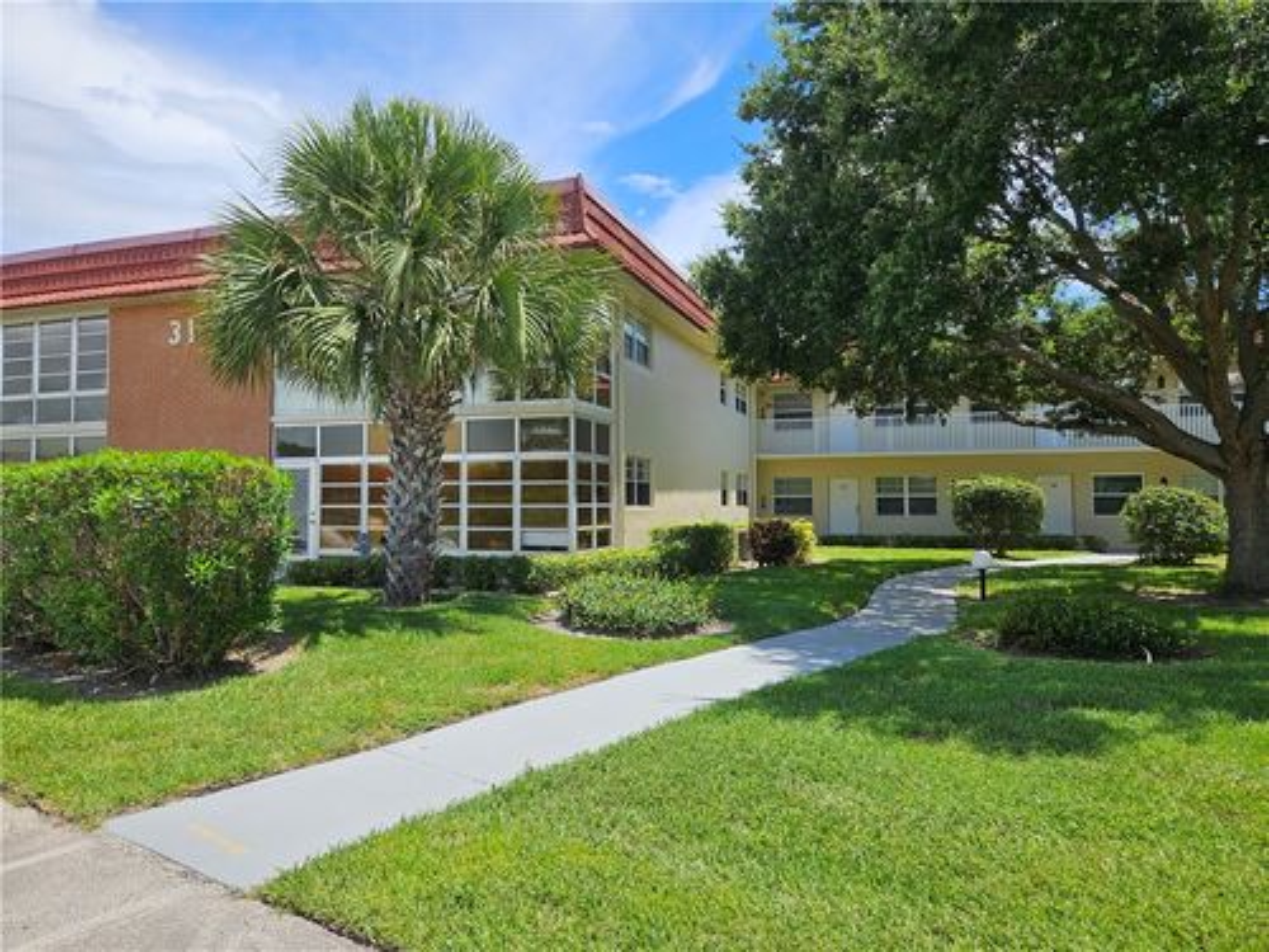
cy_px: 476
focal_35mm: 23
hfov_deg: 73.9
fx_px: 843
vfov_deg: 58.9
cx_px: 634
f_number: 1.8
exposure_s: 1/1889
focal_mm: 5.4
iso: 25
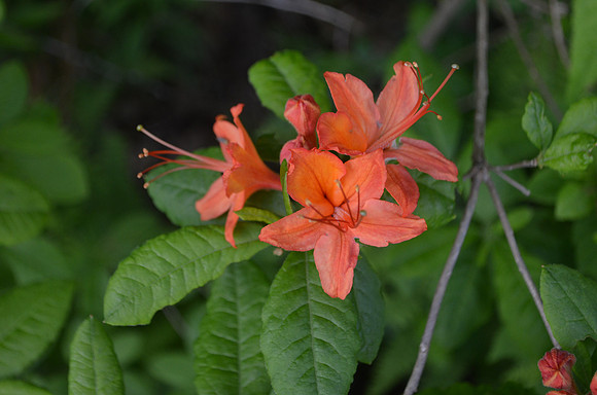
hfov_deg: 33.5
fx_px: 993
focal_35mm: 60
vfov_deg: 22.5
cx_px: 298
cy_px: 198
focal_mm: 40
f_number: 5.3
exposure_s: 1/640
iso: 800
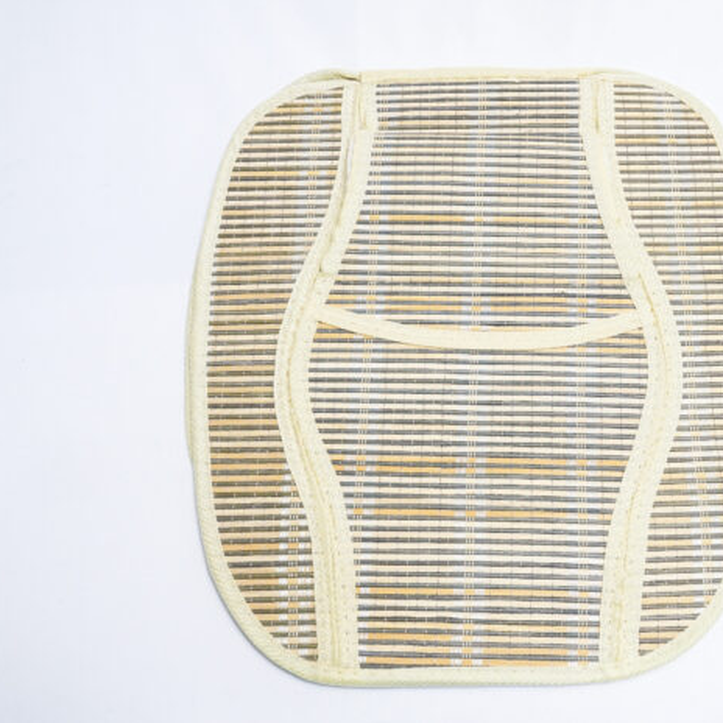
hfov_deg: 33.6
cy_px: 362
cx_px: 513
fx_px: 1182
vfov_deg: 34.0
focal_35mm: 50
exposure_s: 1/160
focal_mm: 39
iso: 3200
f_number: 9
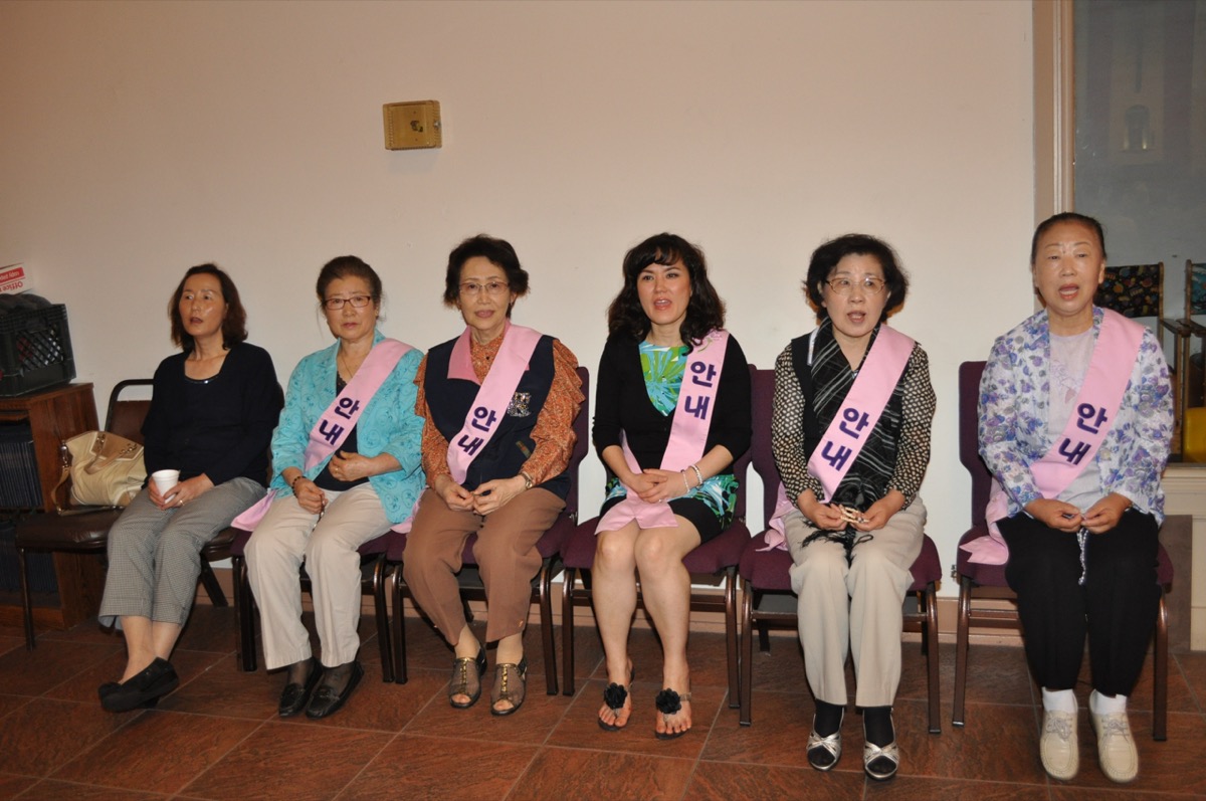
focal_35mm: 33
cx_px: 603
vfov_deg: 39.9
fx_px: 1104
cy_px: 400
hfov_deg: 57.3
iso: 800
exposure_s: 1/60
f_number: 4
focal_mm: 22
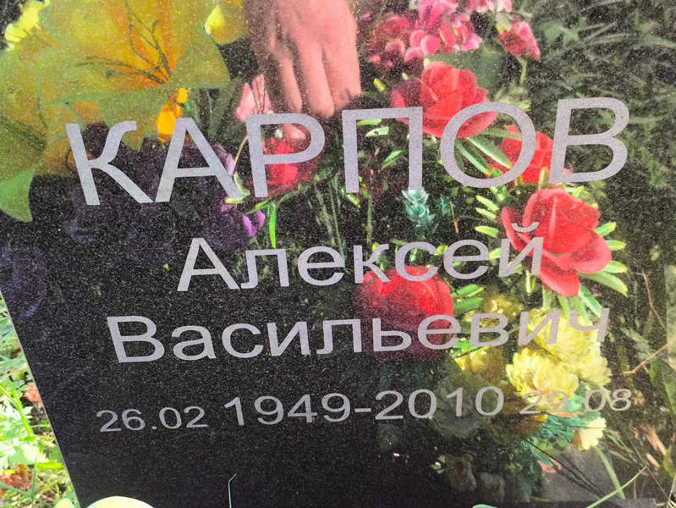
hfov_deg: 38.2
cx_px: 338
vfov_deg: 29.1
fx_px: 977
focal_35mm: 50
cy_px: 254
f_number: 1.7
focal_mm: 4.71
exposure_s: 1/100
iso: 50
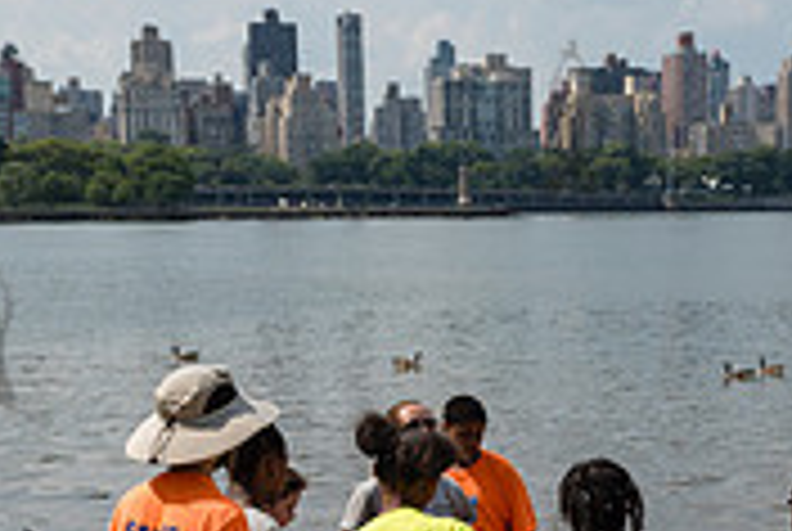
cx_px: 567
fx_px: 1741
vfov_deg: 16.9
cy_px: 551
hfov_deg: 25.4
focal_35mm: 79
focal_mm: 24
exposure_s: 1/1600
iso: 100
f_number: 3.5
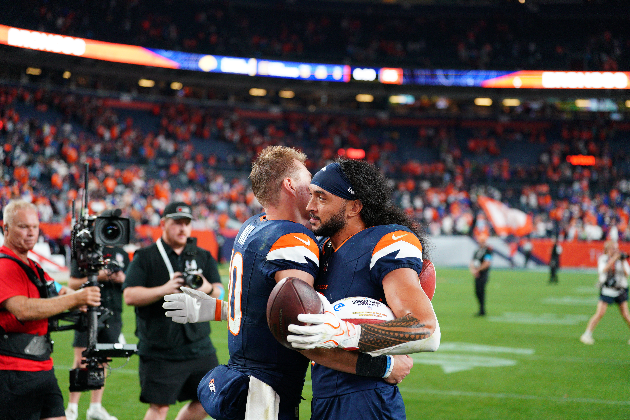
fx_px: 1225
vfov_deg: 19.5
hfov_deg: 28.8
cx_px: 315
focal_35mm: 70
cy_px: 210
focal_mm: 70
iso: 1600
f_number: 2.8
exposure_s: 1/1000
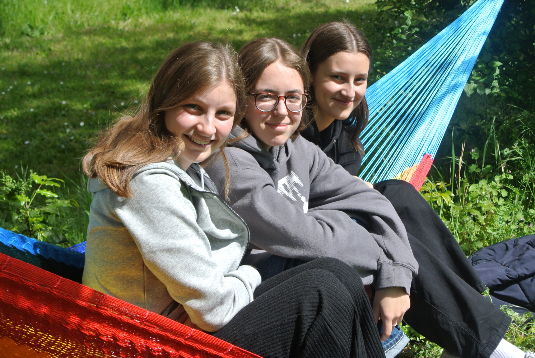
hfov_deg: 25.0
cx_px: 268
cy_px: 179
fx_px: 1205
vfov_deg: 16.9
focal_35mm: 81
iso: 100
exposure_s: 1/320
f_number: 5.6
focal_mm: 30
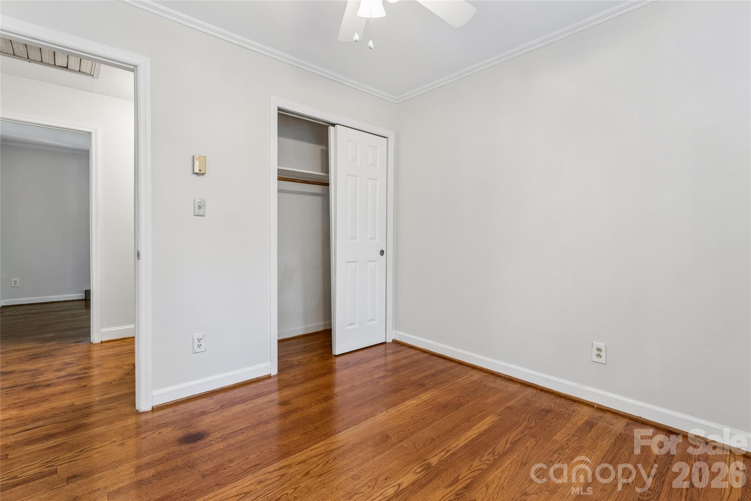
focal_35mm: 16
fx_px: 344
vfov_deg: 72.0
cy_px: 250
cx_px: 376
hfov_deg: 95.0
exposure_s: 1/1.67
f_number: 13
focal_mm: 16.5
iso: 200
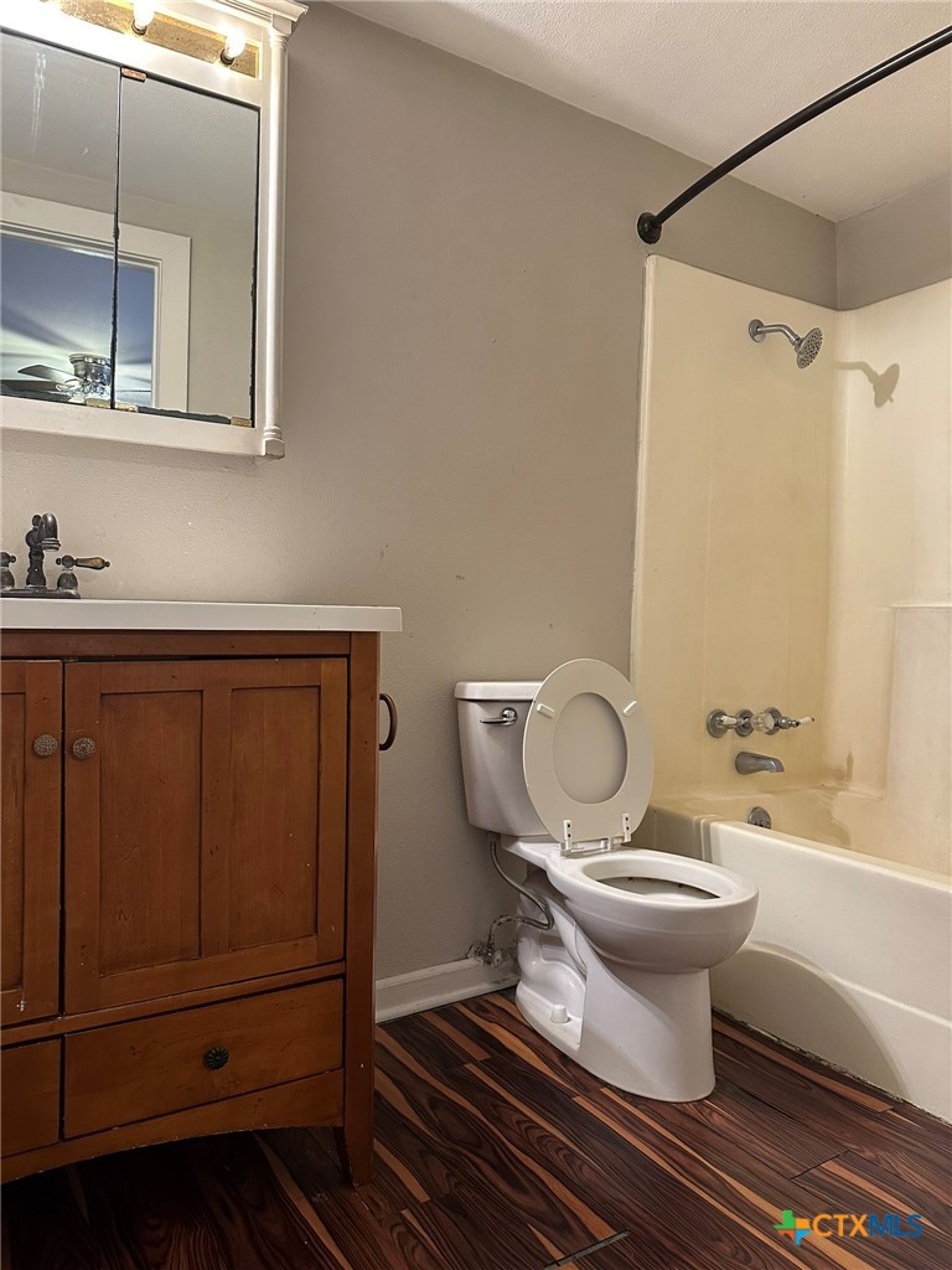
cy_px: 635
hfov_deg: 56.8
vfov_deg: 71.6
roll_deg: -1.8
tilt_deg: +0.4
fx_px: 880
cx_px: 476
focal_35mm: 24
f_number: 1.78
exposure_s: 1/60
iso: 400
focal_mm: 6.86
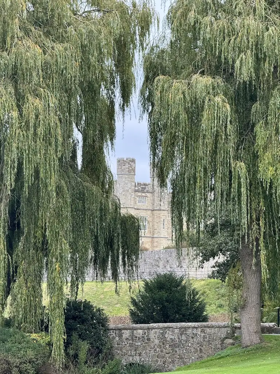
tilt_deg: +5.1
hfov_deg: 12.3
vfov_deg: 16.4
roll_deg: -0.5
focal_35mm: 120
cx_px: 140
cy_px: 187
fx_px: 1294
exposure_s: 1/301
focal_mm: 15.7
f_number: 2.8
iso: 50
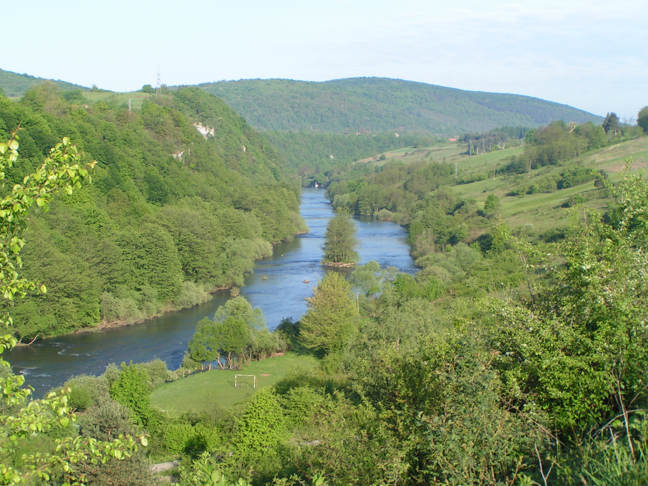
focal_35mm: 68
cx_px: 324
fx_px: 1273
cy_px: 243
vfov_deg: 21.6
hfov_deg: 28.6
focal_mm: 10.5
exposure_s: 1/250
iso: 50
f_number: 5
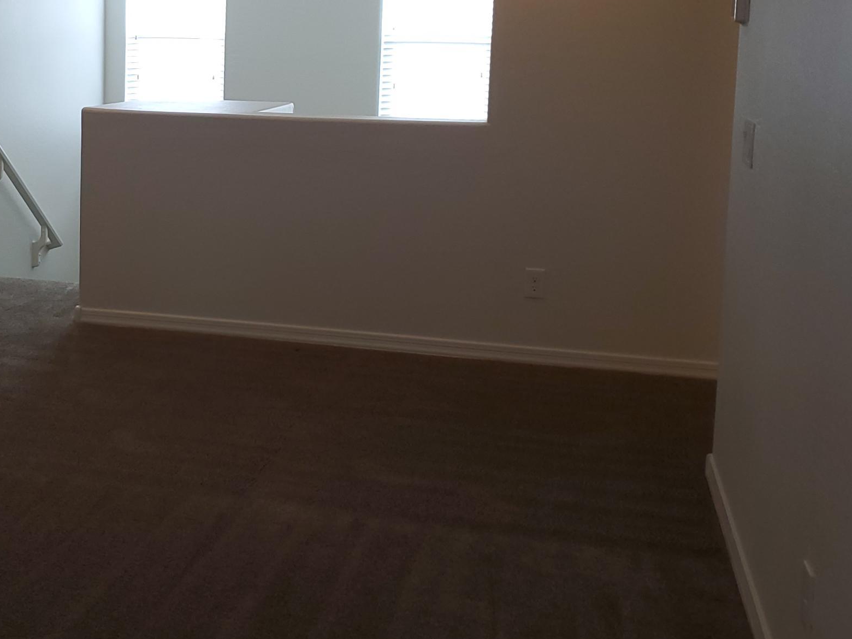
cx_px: 202
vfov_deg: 28.6
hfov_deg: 37.2
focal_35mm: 50
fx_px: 1231
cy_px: 151
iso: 50
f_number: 1.5
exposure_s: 1/120
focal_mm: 4.3
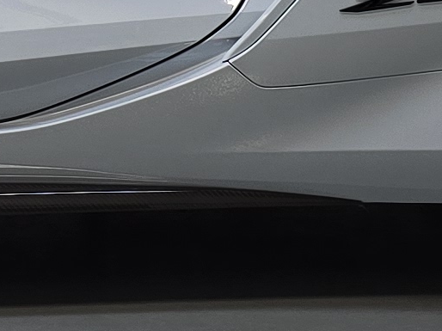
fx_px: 2285
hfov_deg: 10.9
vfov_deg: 8.2
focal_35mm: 179
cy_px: -120
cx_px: -40
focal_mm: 6.3
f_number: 1.7
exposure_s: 1/120
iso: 50
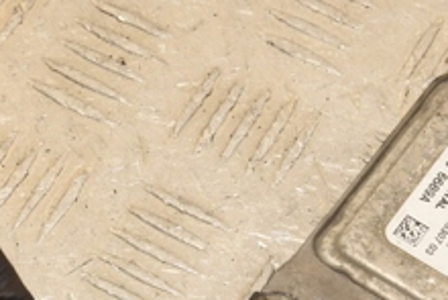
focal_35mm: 183
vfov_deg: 7.5
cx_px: 224
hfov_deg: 11.2
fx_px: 2279
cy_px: 269
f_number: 10
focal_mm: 42
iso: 800
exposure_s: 1/200
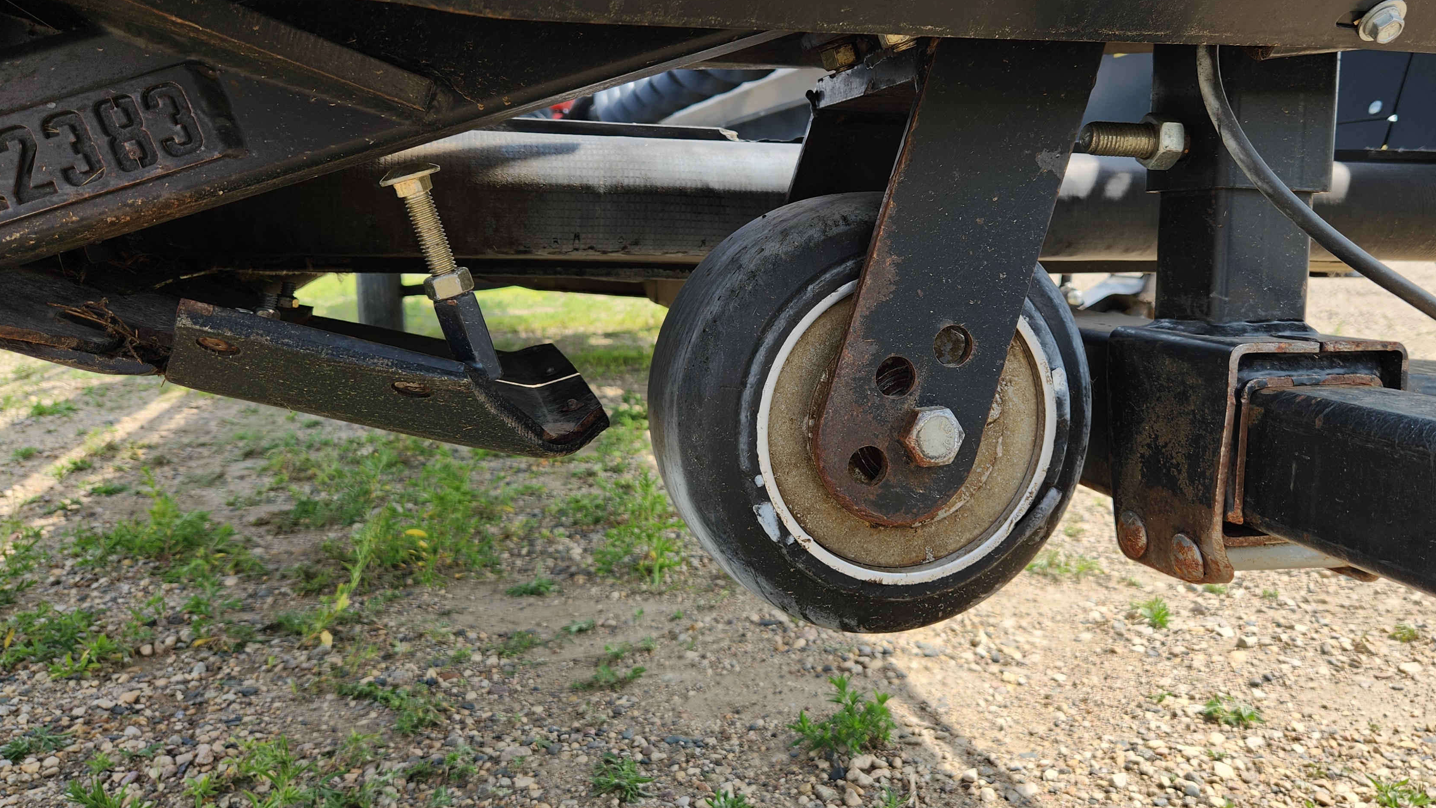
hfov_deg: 64.2
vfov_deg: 38.8
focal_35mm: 30
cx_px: 789
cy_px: 343
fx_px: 1142
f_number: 1.8
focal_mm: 5.4
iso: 20
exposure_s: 1/467
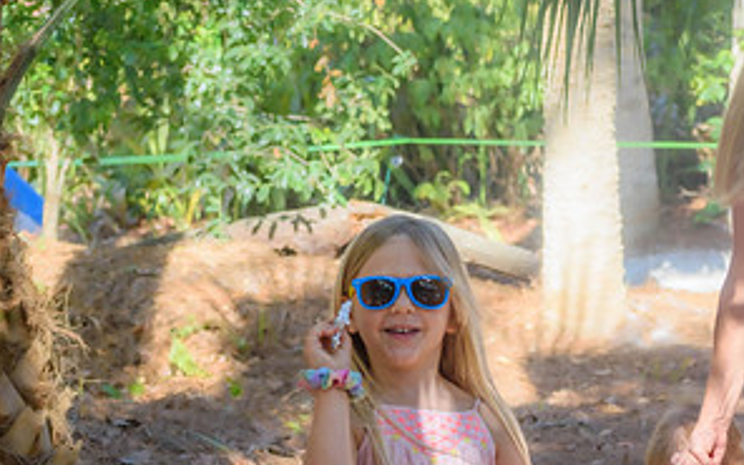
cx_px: 369
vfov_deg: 7.2
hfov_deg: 11.6
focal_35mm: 181
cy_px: 493
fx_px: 3670
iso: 400
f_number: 5.6
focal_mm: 78
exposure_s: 1/500
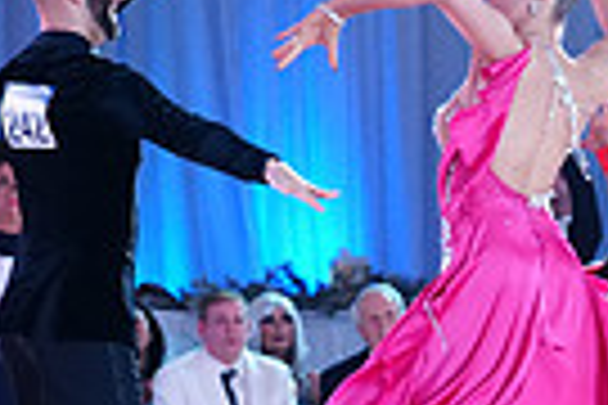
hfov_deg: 9.3
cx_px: 1157
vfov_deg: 6.5
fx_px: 3546
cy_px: 56
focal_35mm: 210
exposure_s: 1/400
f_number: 4
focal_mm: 49
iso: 3200
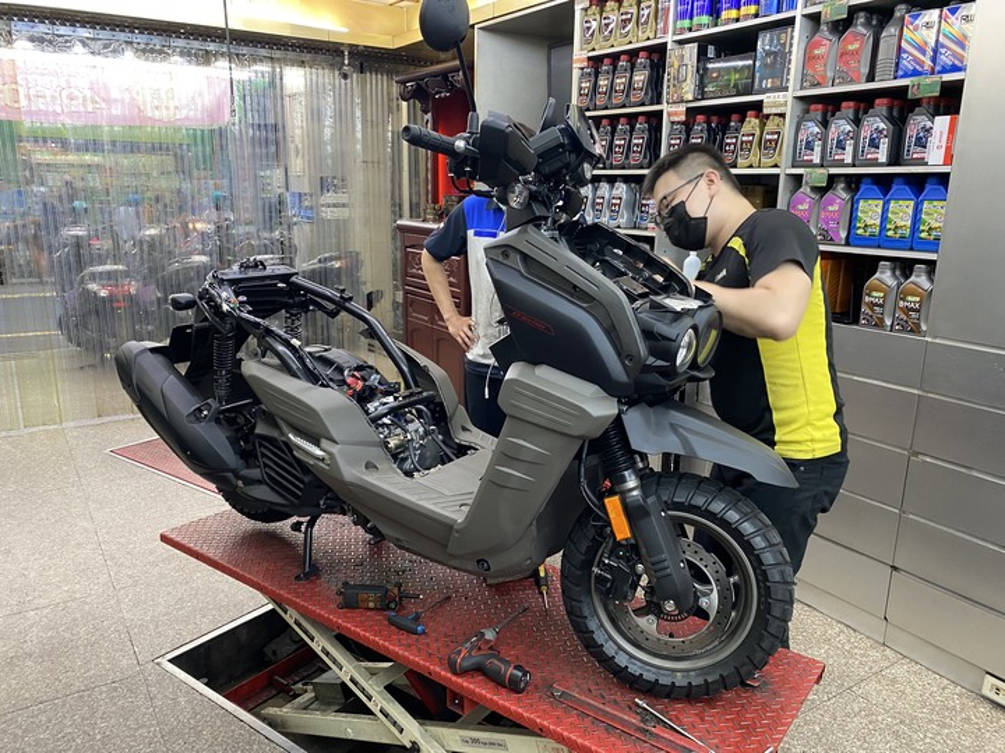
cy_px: 376
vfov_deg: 53.1
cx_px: 502
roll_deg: -1.2
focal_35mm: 26
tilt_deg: -13.0
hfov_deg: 67.3
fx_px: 755
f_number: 1.8
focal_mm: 4.25
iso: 200
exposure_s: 1/60
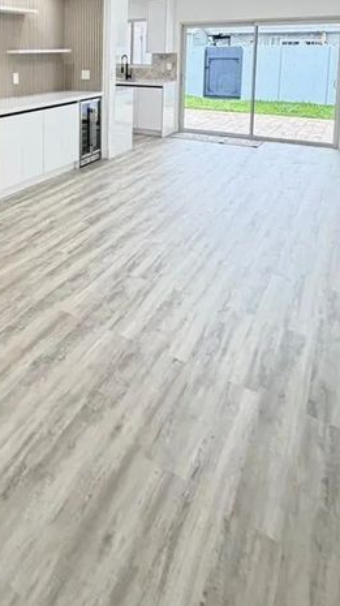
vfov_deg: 60.5
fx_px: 450
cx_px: 7
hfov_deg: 37.4
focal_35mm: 28
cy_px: 94
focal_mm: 2.22
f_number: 2.2
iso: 200
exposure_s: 1/60
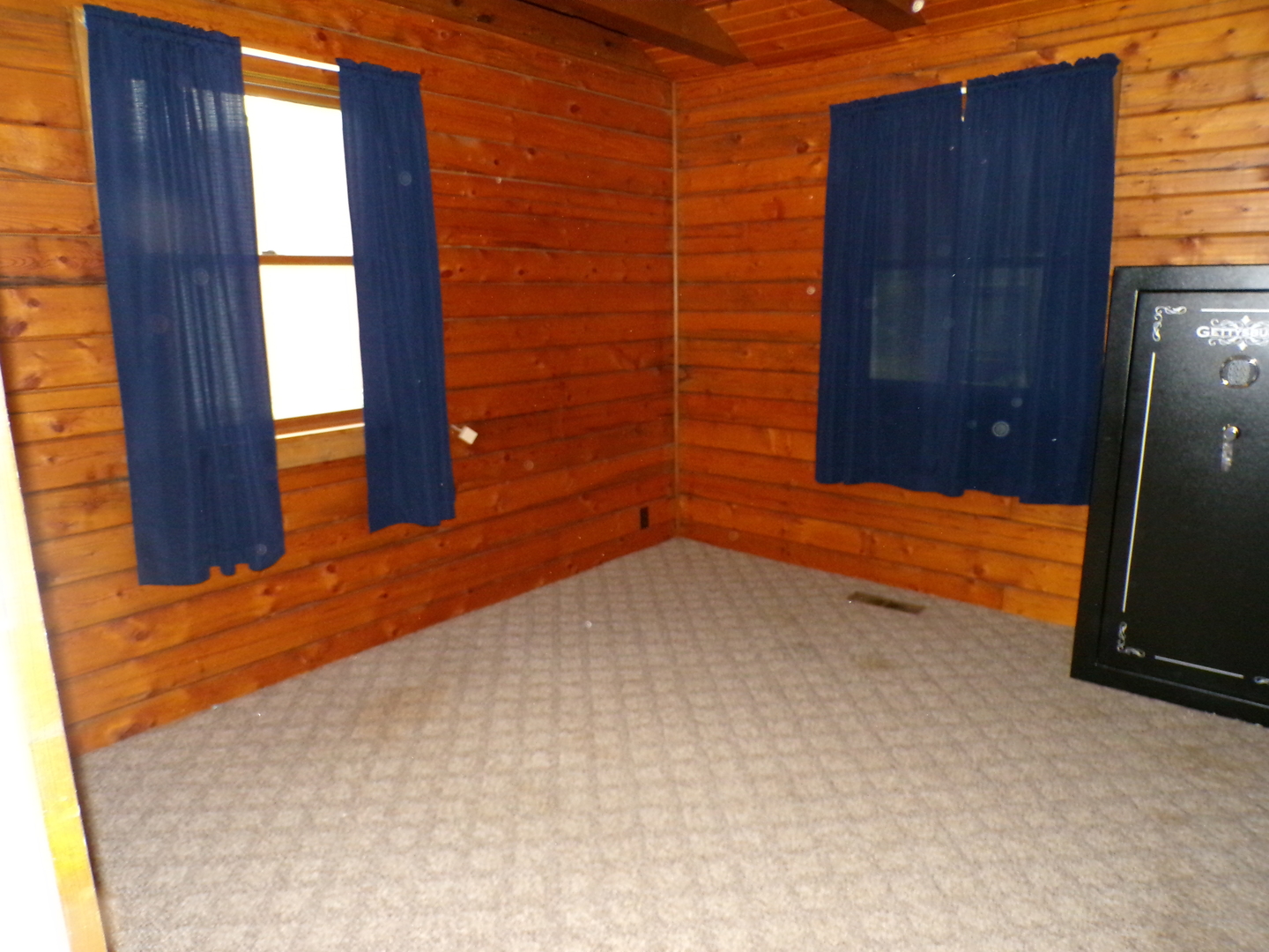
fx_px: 880
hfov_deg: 71.6
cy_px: 476
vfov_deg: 56.8
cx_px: 634
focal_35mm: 24
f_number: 3
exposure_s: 1/60
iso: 800
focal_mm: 4.3
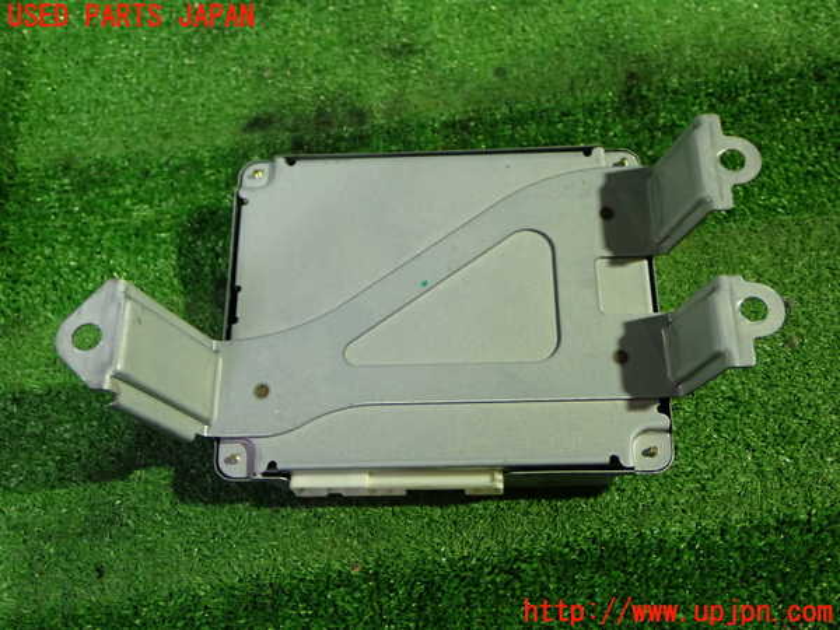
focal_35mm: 38
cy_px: 315
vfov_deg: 37.7
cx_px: 420
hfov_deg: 49.0
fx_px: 922
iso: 640
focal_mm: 6.83
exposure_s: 1/40
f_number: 2.7
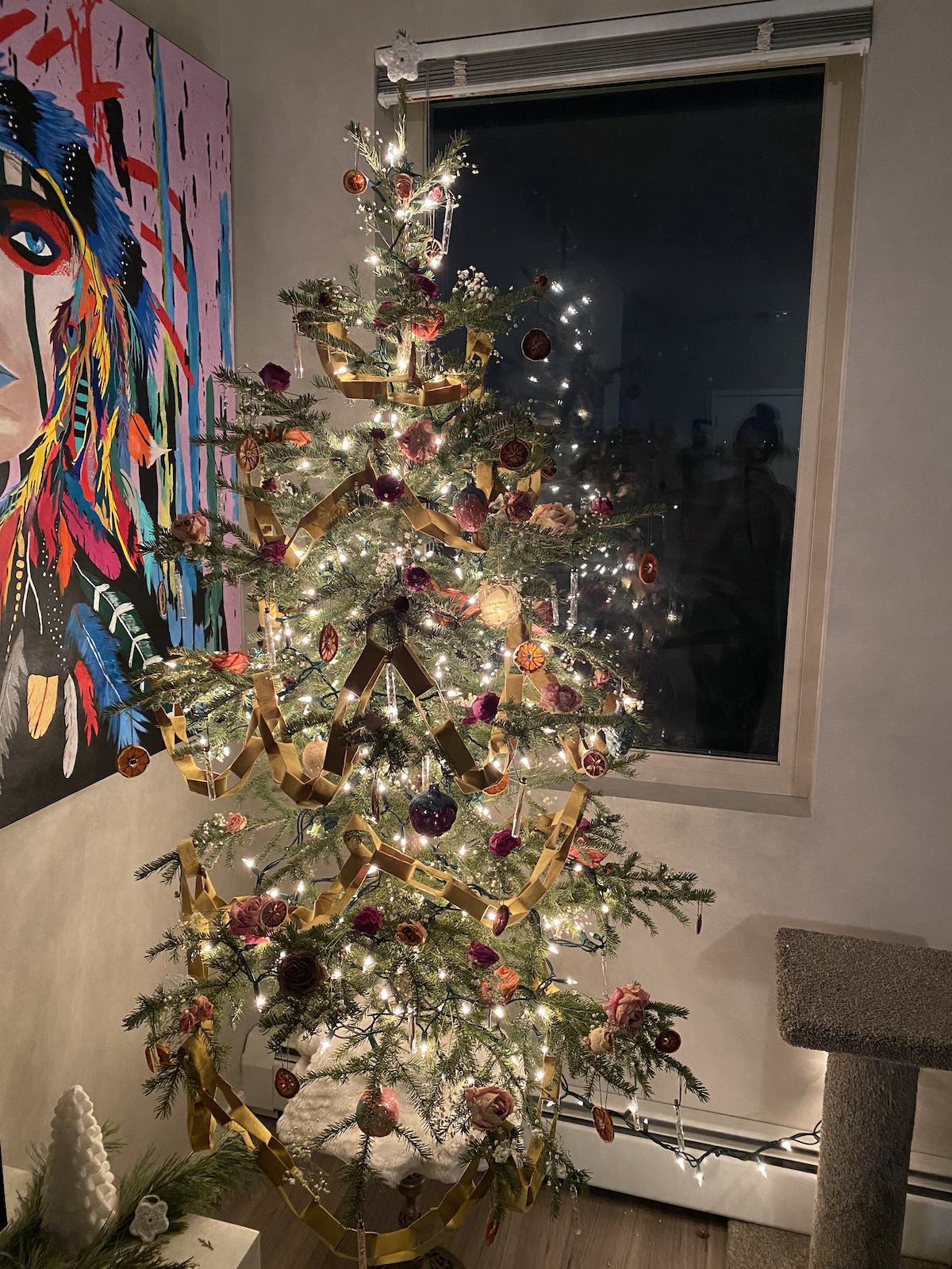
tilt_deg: -9.2
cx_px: 476
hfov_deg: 53.1
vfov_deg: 67.3
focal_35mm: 26
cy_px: 634
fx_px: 953
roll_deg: -0.9
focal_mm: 4.25
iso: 640
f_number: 1.8
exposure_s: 1/30
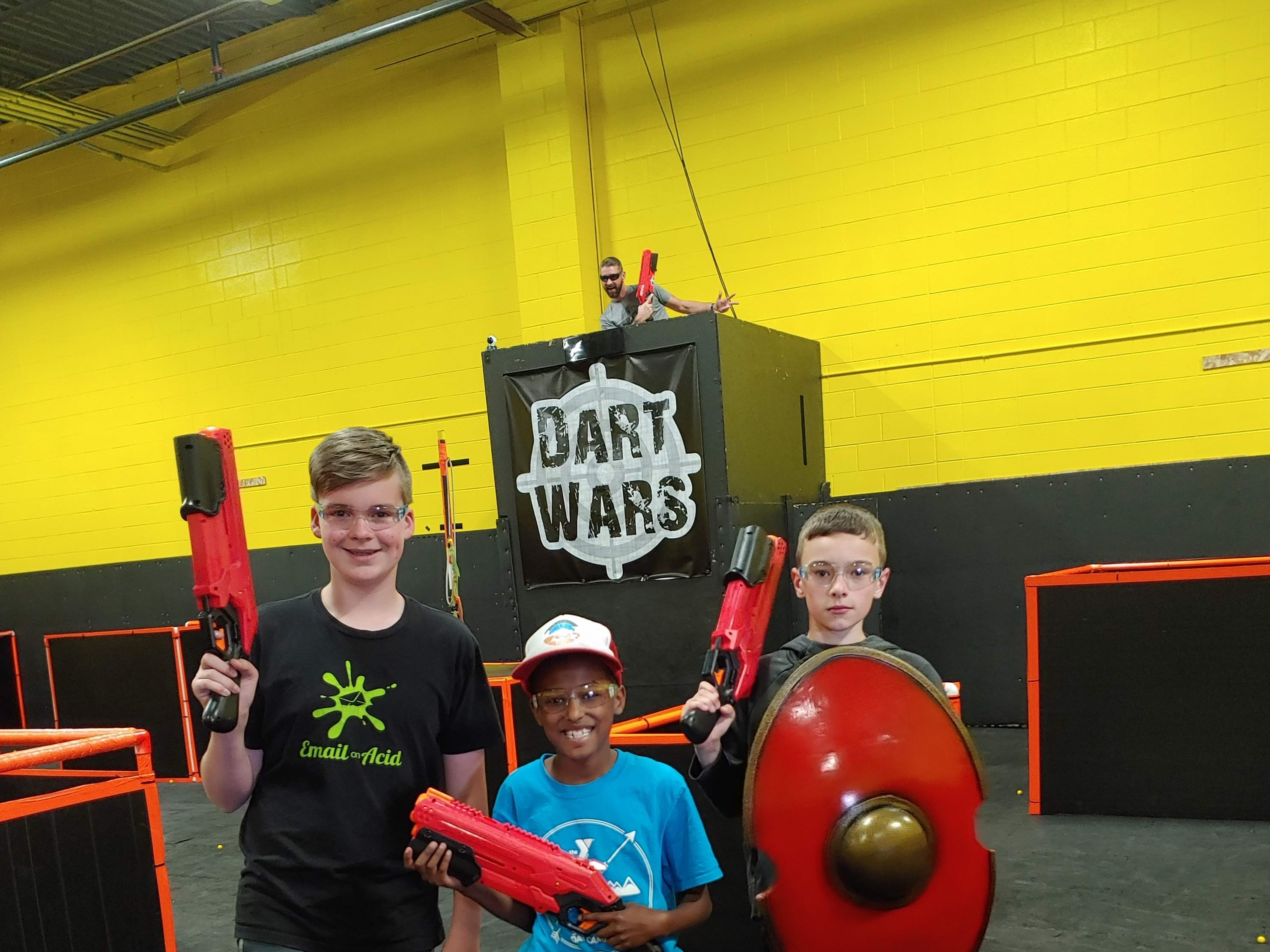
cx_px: 640
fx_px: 1247
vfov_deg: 40.1
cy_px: 762
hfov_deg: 54.0
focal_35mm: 34
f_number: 1.5
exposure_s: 1/24
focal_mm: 4.23
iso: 250
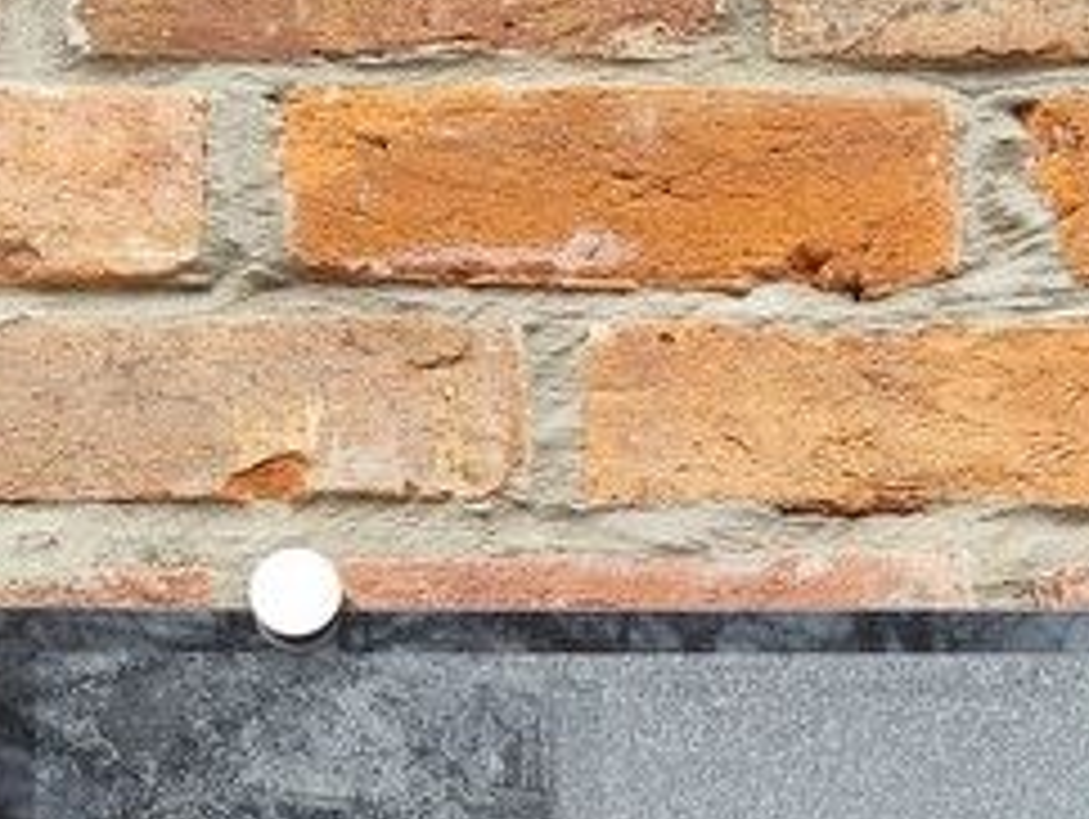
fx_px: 2393
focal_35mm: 76
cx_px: 1004
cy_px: 1220
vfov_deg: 17.5
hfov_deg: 24.8
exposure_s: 1/200
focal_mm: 5.56
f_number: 1.8
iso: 133
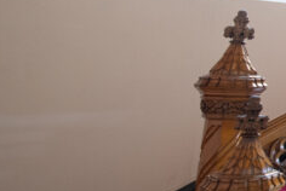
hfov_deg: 18.0
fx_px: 525
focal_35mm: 66
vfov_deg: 20.0
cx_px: 597
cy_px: -5
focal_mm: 15
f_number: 8
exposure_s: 1/4
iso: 400
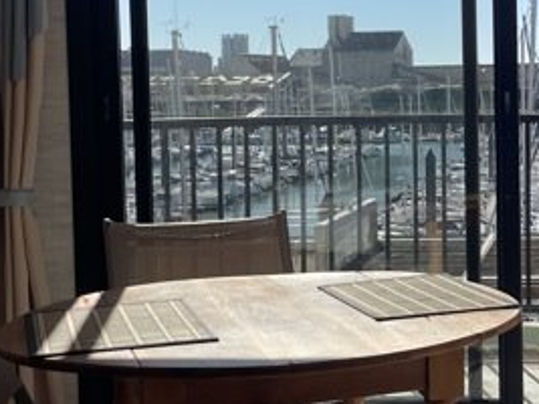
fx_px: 1214
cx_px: 521
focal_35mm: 78
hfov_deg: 24.1
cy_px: 149
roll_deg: +1.1
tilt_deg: -3.1
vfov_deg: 18.8
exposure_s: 1/4292
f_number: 1.6
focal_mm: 4.2
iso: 32
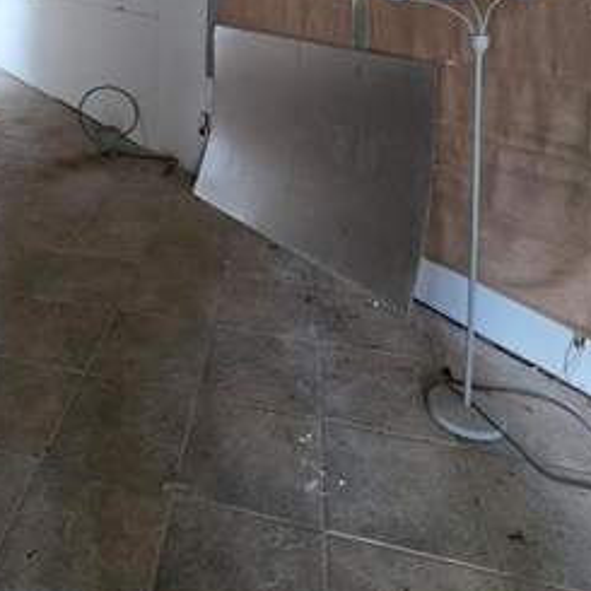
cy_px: 10
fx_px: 579
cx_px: 101
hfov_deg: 50.1
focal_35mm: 30
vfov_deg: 46.0
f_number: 2.2
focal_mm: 2.2
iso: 1250
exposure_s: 1/60
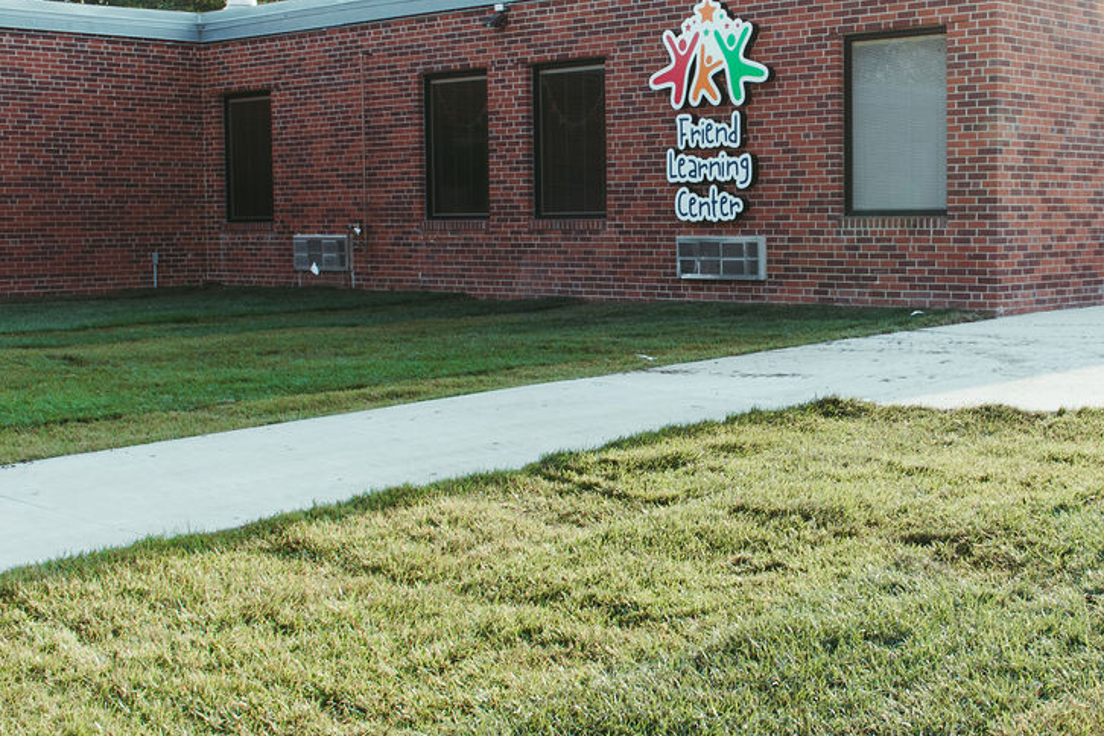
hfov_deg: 35.8
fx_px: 1687
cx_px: 766
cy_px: 309
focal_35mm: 55
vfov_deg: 24.6
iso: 160
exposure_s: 1/160
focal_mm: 26
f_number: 9
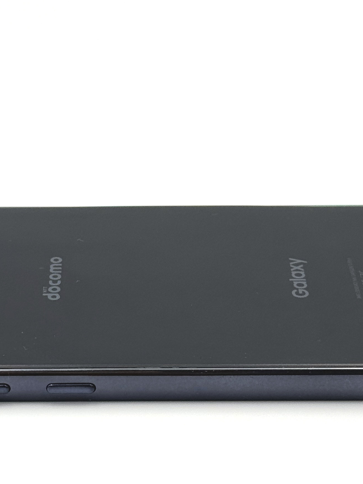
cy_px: 258
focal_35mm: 111
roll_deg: +0.0
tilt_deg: -29.6
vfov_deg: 17.7
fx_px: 1552
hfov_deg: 13.3
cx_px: 107
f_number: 1.78
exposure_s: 1/407
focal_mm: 6.76
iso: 64
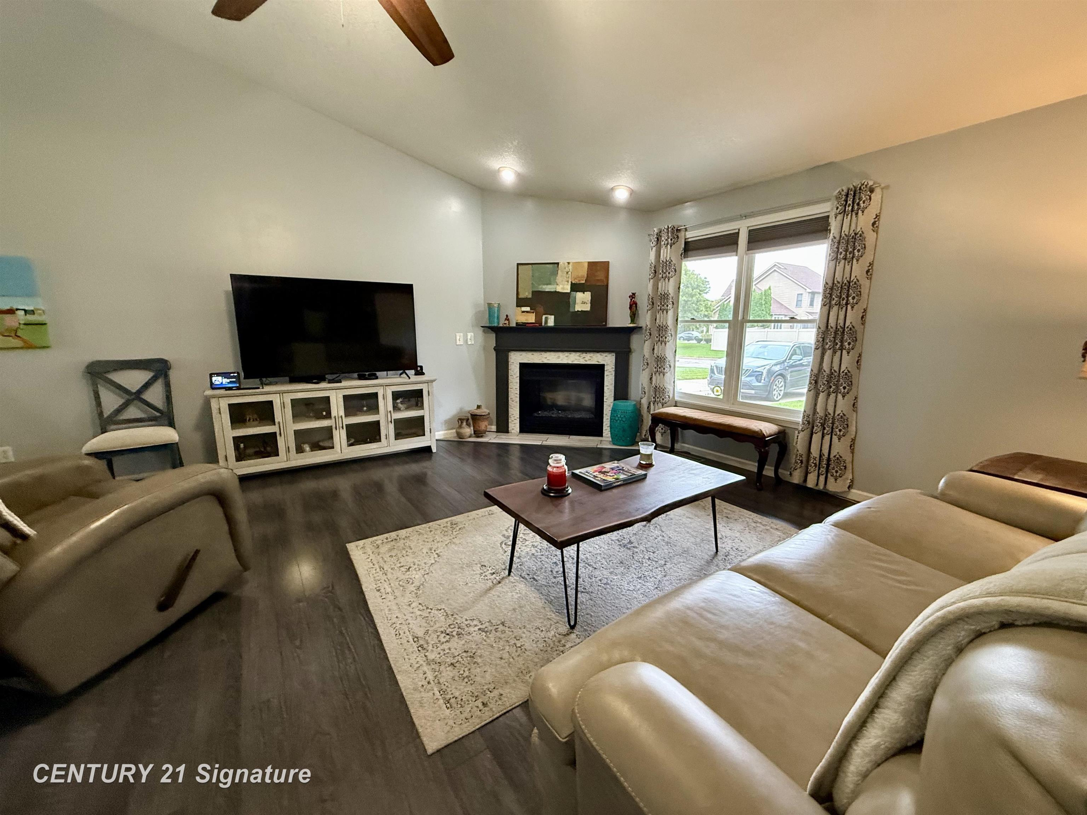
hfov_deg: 102.1
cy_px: 408
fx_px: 440
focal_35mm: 14
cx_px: 544
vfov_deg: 85.7
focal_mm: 2.22
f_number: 2.2
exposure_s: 1/60
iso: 400
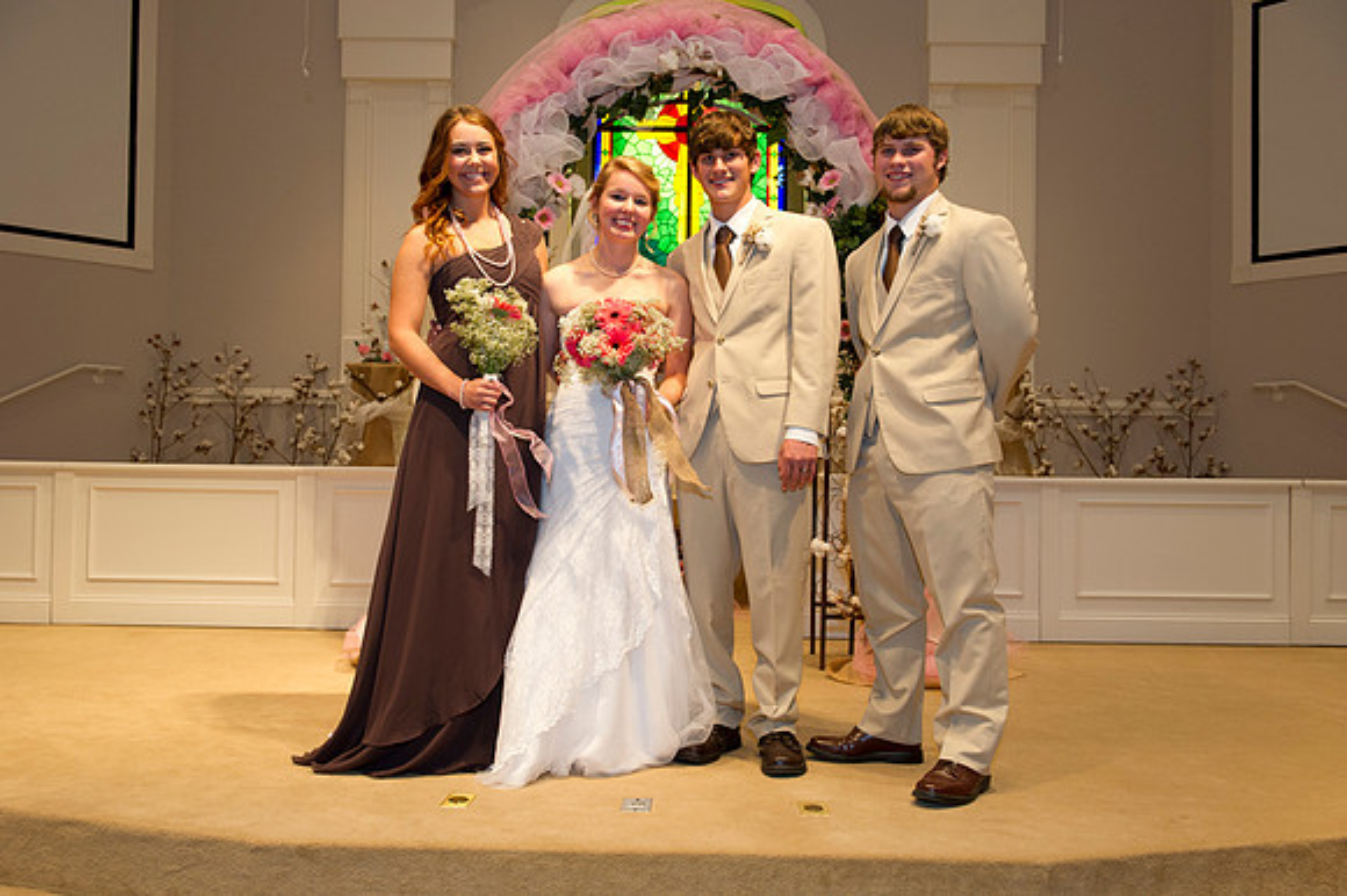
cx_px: 674
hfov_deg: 58.7
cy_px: 448
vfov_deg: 41.1
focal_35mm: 32
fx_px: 1197
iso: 1600
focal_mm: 32
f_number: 5.6
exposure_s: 1/125
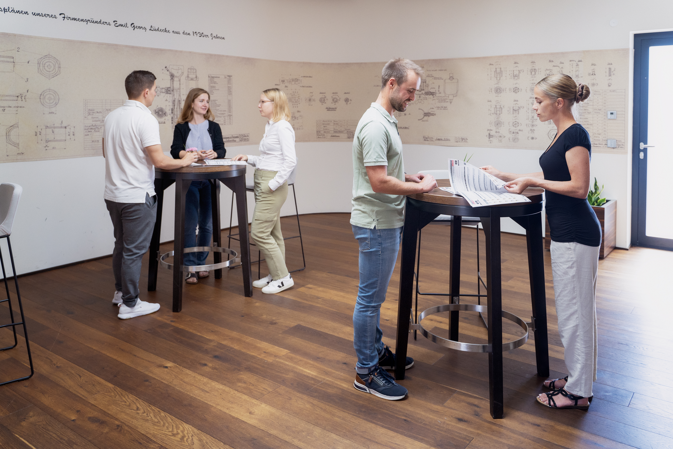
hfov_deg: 65.5
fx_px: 523
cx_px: 336
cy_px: 224
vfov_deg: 46.4
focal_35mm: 28
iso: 1000
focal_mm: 28
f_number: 4
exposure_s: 1/160
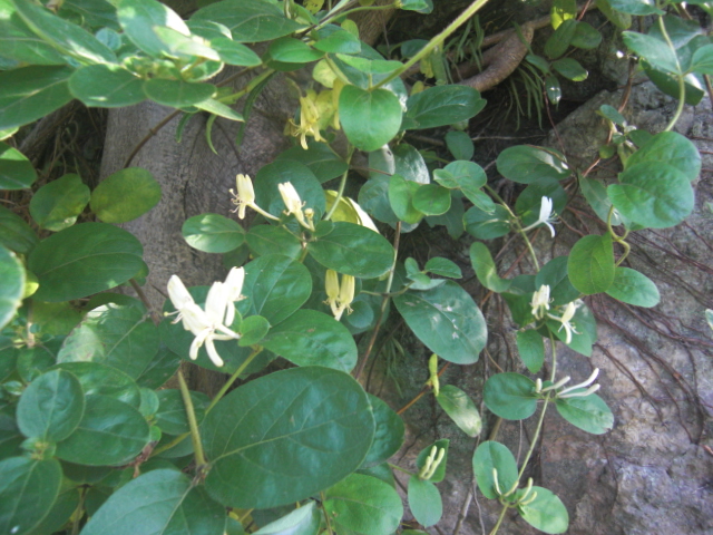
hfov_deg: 63.4
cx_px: 356
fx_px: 577
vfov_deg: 49.7
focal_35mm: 28
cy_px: 268
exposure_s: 1/125
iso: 200
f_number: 2.6
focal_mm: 4.9
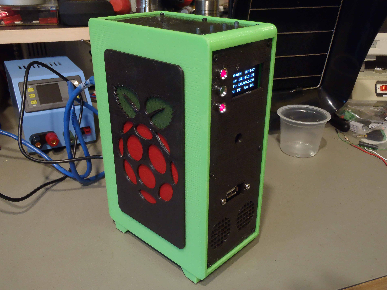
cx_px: 194
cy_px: 145
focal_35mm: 34
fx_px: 380
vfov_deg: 41.8
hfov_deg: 54.0
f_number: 4.4
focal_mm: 6.07
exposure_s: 1/4
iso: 250
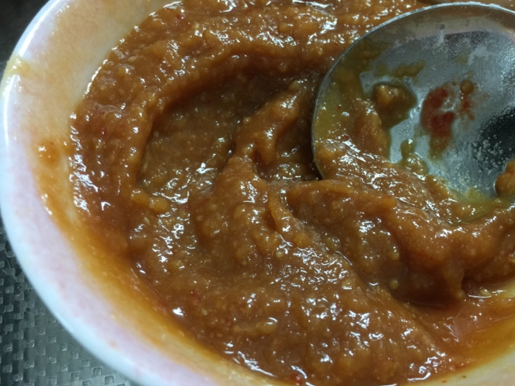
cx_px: 309
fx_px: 521
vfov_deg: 40.7
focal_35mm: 35
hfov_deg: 52.3
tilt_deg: -57.8
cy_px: 187
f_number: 2.2
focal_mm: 4.15
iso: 50
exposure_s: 1/17
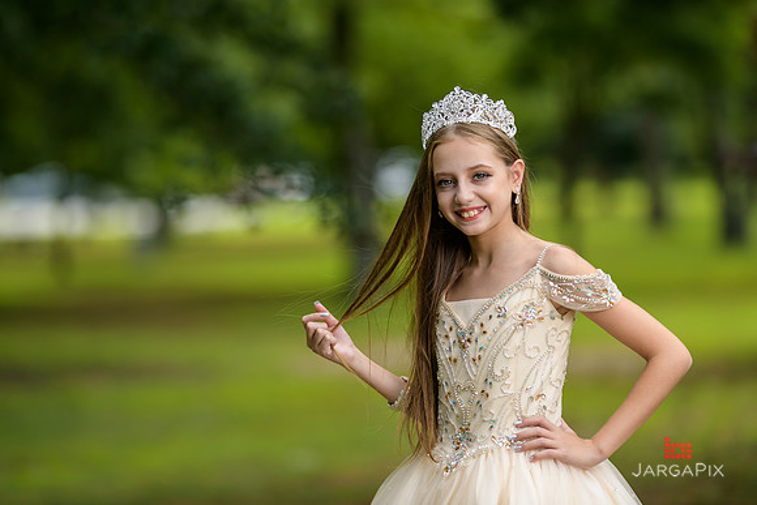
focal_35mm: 135
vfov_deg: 10.2
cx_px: 378
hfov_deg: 15.2
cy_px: 252
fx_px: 2839
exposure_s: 1/2000
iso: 200
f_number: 2
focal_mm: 135
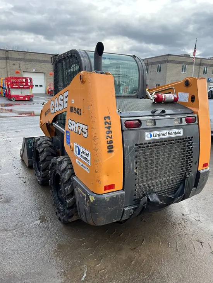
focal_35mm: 26
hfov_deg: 53.1
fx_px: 213
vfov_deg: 67.3
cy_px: 142
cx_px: 106
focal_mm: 5.1
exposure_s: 1/756
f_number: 1.6
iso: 50
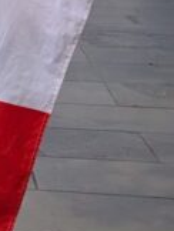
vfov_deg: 12.7
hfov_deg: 8.7
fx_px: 1016
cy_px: -47
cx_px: -277
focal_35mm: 152
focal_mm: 6.9
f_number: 1.68
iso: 322
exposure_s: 1/174
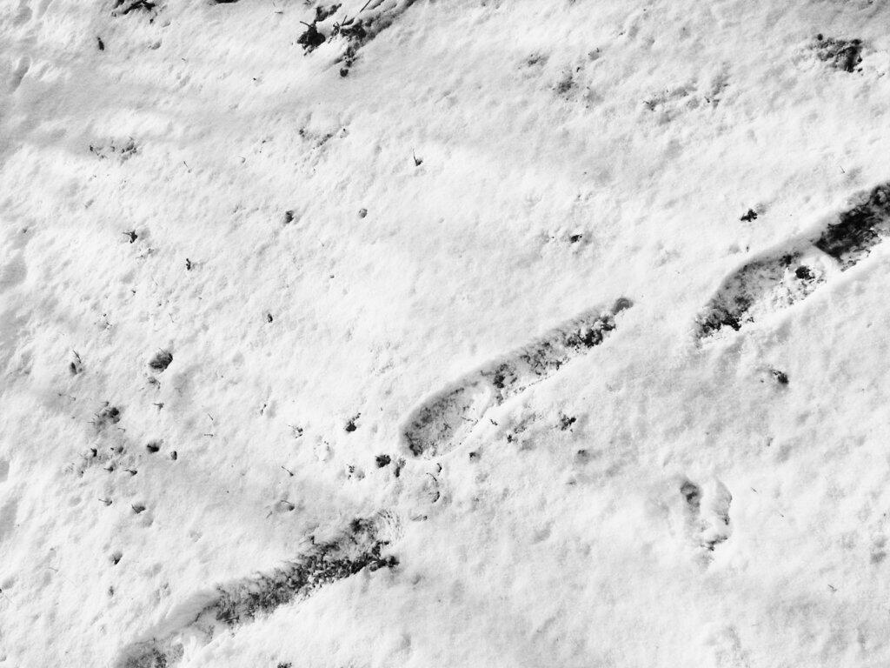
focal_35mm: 35
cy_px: 334
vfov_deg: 40.7
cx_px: 445
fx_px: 900
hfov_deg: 52.6
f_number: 6.7
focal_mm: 7.18
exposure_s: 1/250
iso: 64
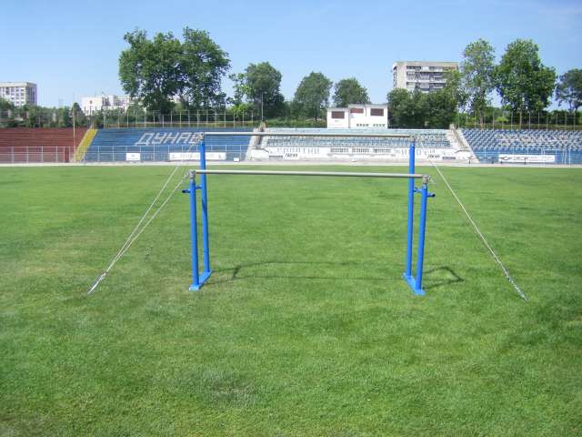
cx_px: 291
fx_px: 639
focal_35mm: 38
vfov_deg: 37.7
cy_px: 218
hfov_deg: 49.0
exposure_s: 1/125
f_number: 7
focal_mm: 6.3
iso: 64
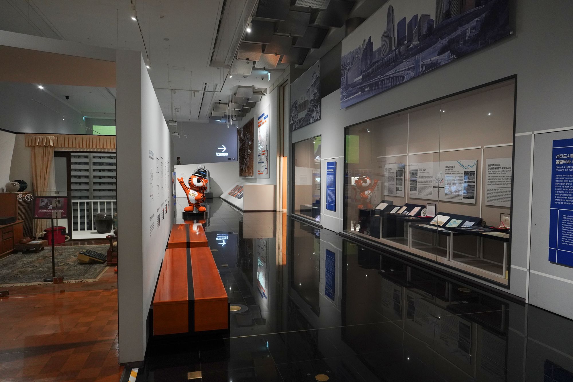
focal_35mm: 24
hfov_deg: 73.7
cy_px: 191
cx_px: 286
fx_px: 382
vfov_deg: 53.1
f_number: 4
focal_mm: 24
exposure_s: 1/80
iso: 3200
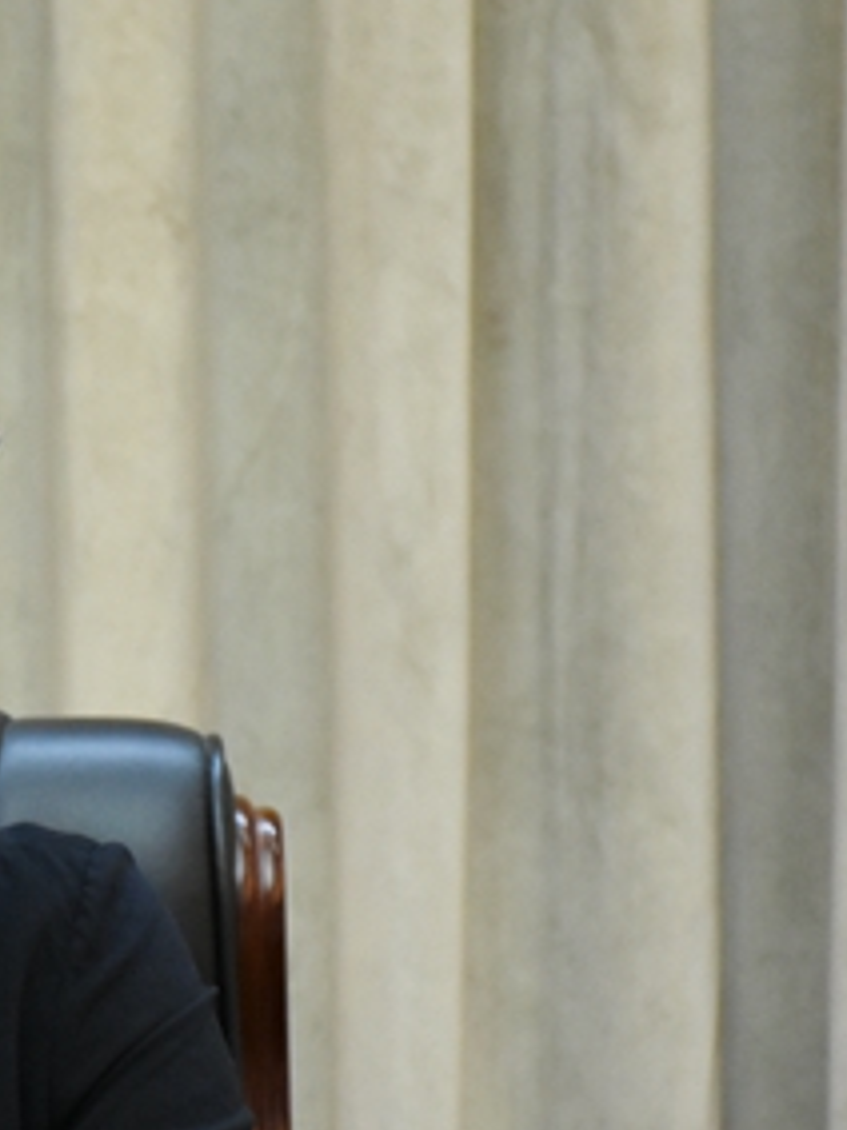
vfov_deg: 7.6
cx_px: -332
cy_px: 771
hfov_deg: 5.7
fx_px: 8489
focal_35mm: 260
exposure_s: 1/100
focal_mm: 85
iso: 4500
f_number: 5.6
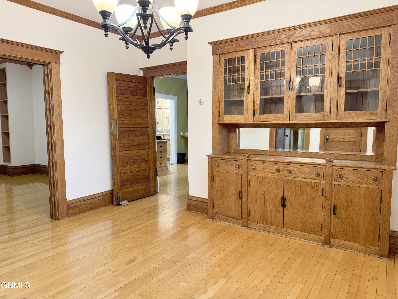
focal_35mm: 24
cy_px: 150
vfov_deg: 56.8
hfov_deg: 71.6
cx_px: 199
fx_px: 276
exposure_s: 1/60
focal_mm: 6.76
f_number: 1.78
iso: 160
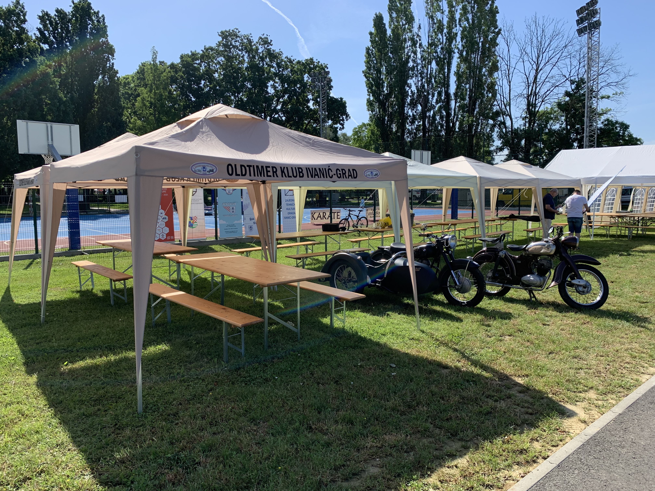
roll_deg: +0.2
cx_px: 328
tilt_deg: -6.8
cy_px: 246
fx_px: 492
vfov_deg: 53.1
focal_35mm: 26
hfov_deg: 67.3
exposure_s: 1/1880
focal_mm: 4.25
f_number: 1.8
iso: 25
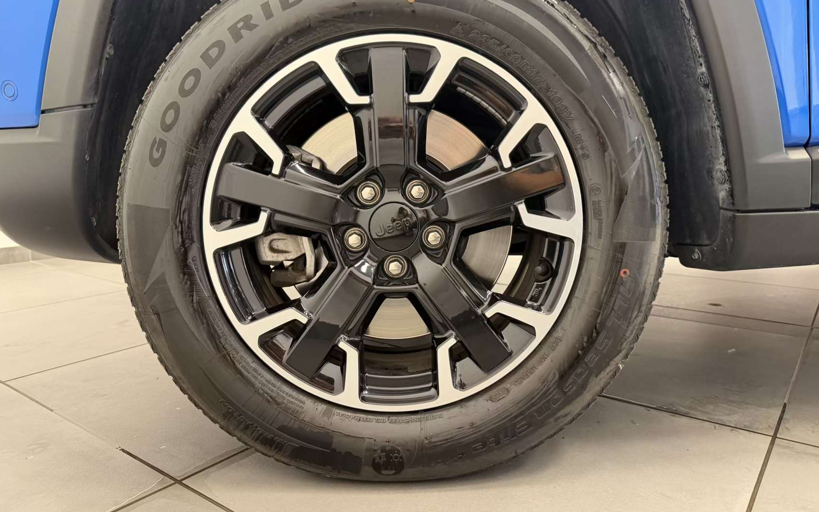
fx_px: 580
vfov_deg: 47.5
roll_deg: +0.3
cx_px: 405
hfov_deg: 70.4
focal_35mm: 26
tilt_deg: -8.2
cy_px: 226
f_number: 1.78
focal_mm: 6.76
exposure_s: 1/50
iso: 320
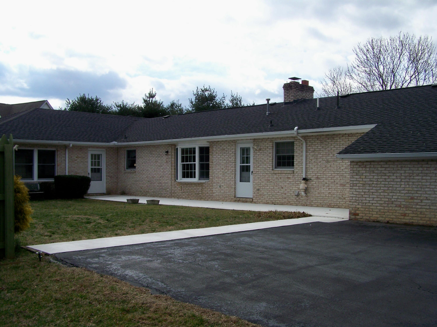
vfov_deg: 37.7
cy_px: 164
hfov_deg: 49.0
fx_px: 480
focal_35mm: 38
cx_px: 218
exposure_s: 1/500
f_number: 4
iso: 64
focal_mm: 6.3
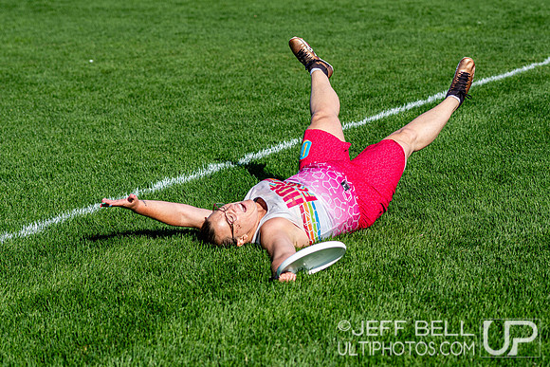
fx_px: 1604
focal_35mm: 105
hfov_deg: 19.5
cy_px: 184
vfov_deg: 13.0
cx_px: 275
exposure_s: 1/2000
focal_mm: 70
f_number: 3.2
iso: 110
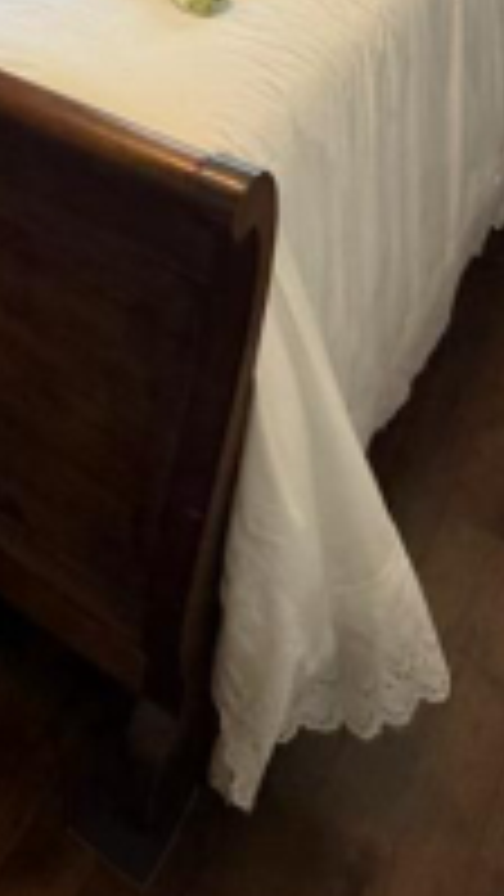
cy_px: -162
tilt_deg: -15.2
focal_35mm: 51
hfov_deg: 22.2
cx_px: -52
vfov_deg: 33.5
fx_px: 1211
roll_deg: -3.0
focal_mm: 2.22
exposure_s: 1/60
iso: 320
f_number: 2.2
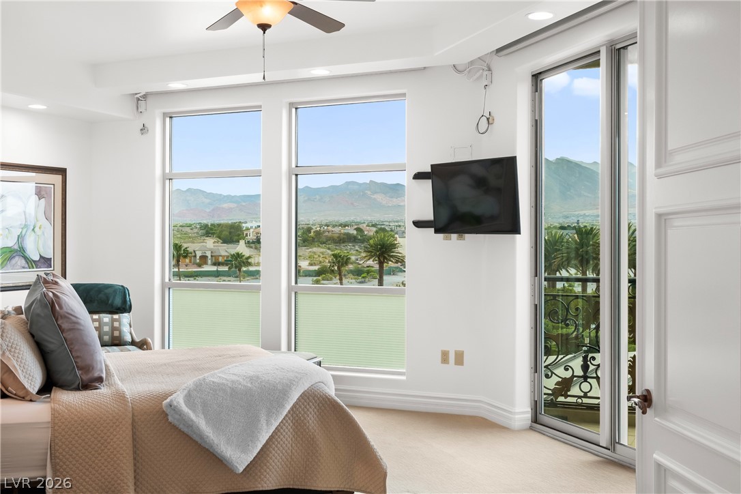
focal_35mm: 42
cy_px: 247
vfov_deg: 31.9
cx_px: 370
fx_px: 864
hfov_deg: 46.4
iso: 400
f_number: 8
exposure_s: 1/40
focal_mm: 28
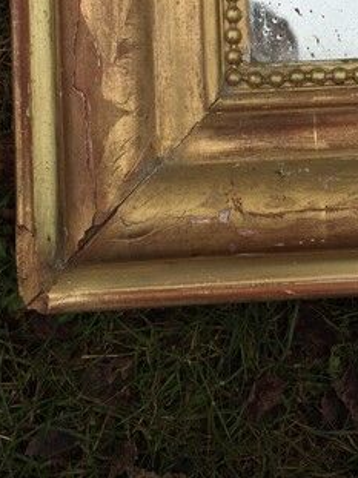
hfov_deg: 25.6
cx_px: 289
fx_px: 773
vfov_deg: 32.3
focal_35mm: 56
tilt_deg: -86.1
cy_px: 31
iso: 32
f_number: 2.2
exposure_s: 1/1140
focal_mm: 4.15
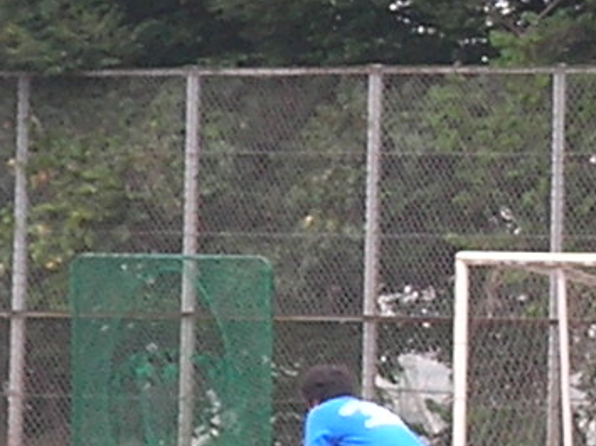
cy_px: 355
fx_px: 12233
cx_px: 1088
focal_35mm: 711
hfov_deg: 2.8
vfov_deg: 2.1
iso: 50
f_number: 4
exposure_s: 1/188
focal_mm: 16.8
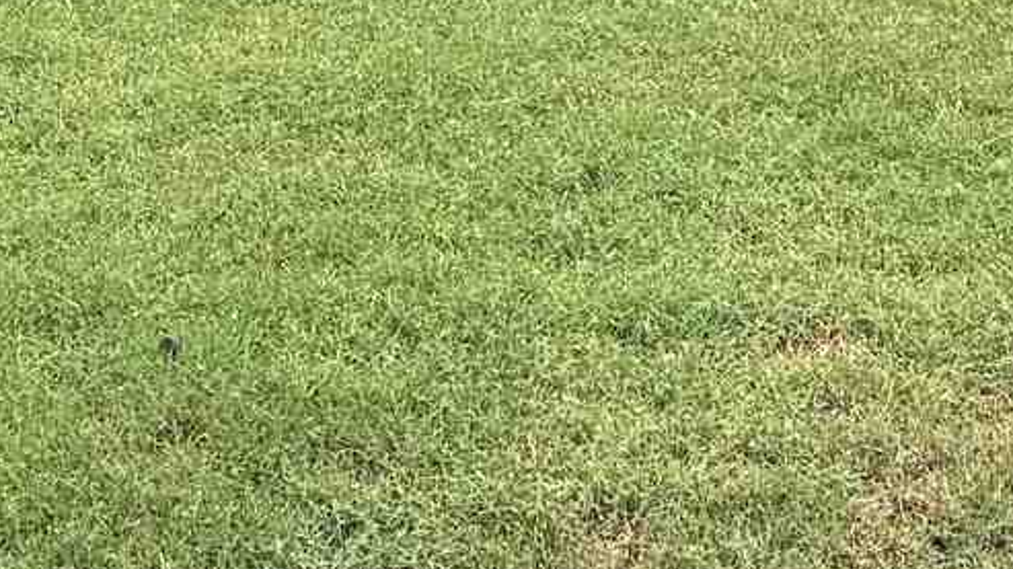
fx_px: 4377
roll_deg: +0.7
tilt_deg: +0.5
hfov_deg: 13.2
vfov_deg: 6.8
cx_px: 485
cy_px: -1044
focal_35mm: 163
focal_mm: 6.76
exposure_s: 1/1597
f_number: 1.78
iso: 80
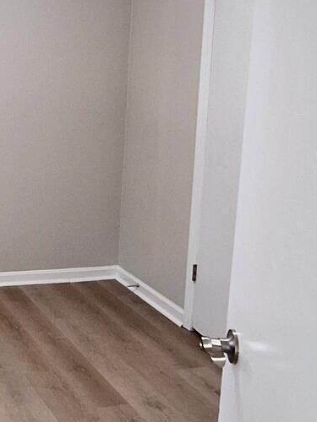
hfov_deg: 24.7
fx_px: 635
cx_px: -84
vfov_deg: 36.4
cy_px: 140
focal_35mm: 52
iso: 80
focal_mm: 1.74
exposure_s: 1/40
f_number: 2.2
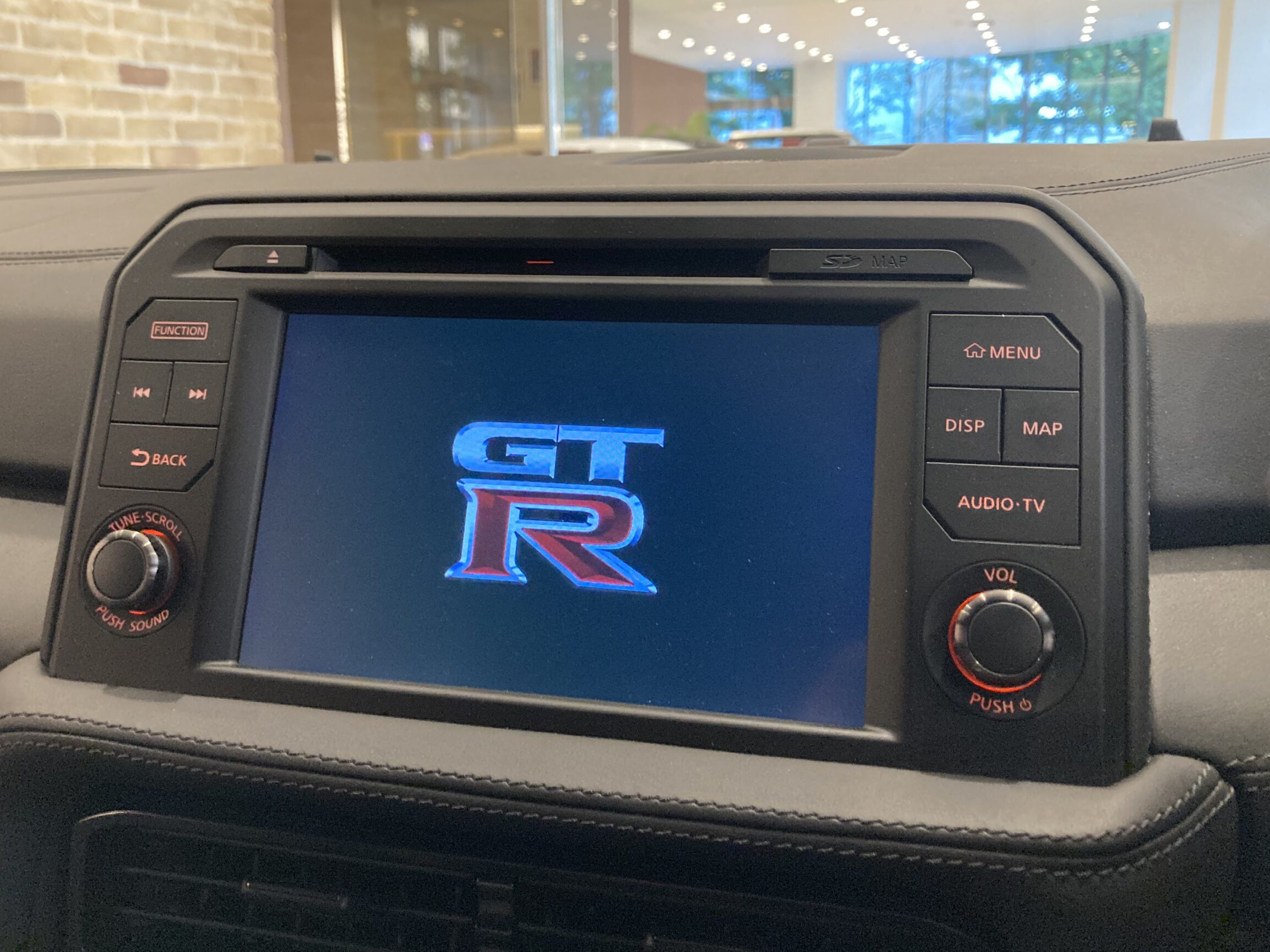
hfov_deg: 58.3
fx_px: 1137
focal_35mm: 31
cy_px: 425
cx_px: 607
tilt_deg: -11.2
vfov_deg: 45.4
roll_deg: +0.8
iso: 320
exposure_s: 1/43
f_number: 1.8
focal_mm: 3.99
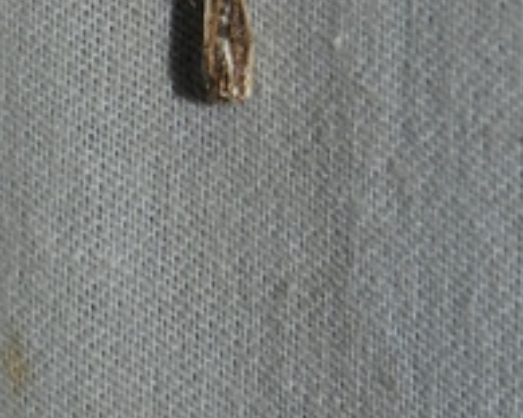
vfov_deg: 5.1
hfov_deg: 6.4
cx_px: 174
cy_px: -46
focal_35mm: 304
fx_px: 4706
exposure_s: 1/60
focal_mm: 17.1
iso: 80
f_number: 4.8
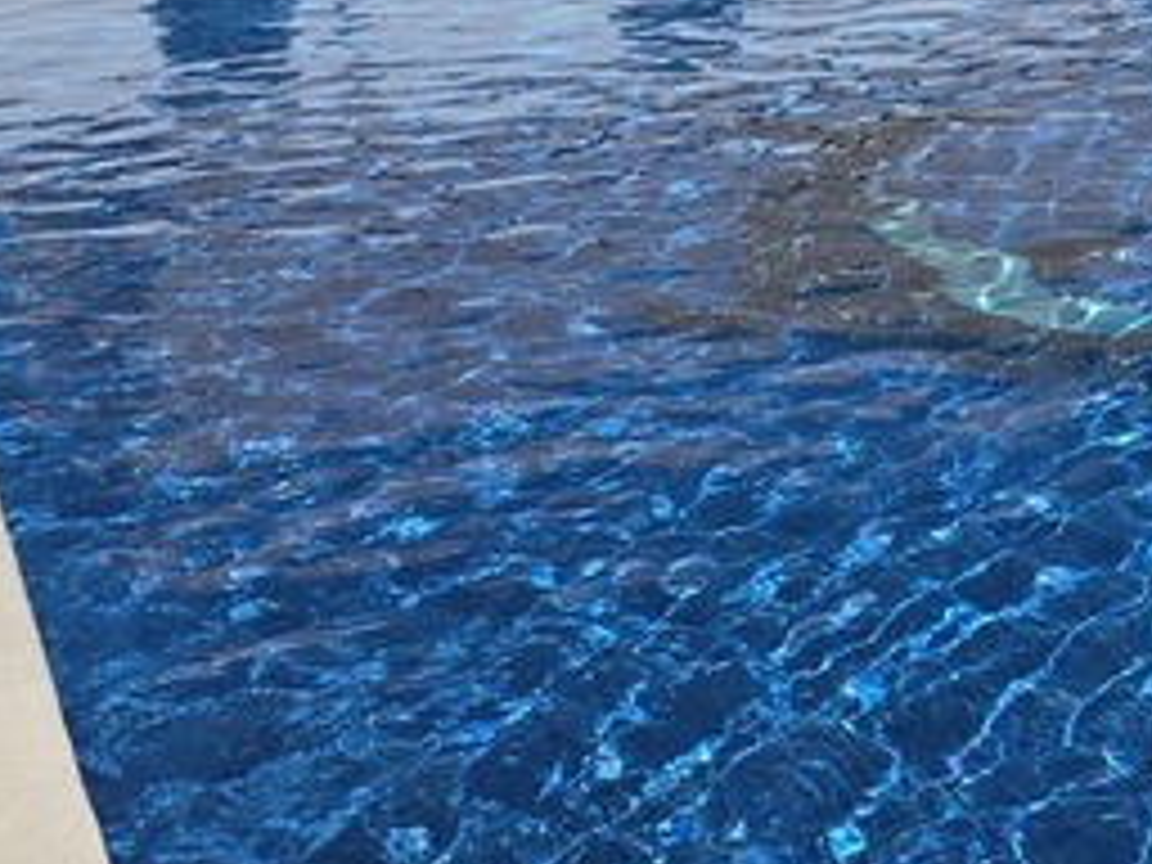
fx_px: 2696
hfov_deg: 21.2
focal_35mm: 81
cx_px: 1620
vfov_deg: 17.5
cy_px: -137
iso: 12
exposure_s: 1/1849
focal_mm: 6.3
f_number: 1.7
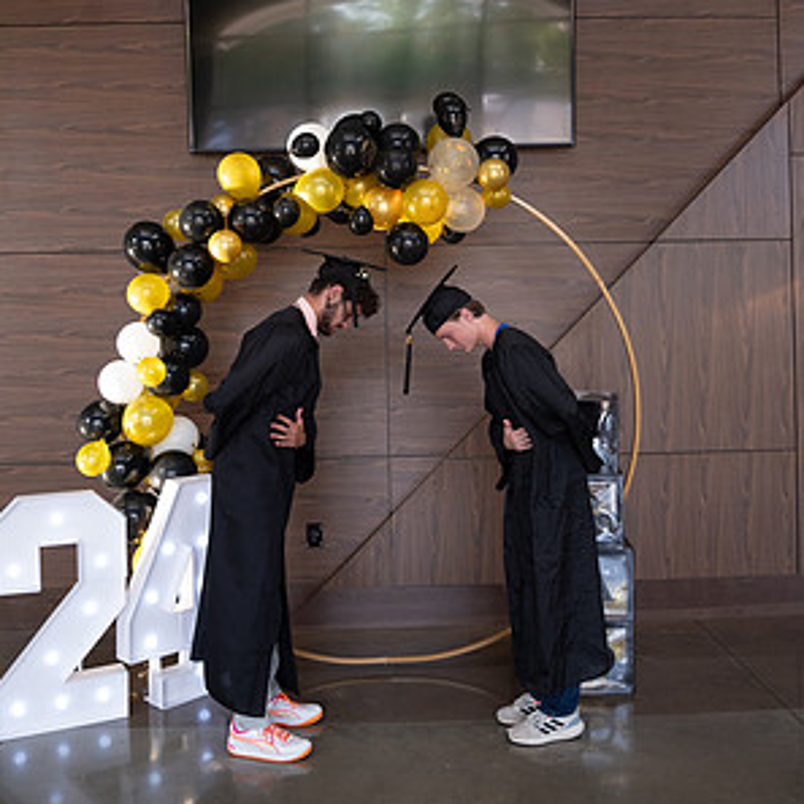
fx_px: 946
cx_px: 401
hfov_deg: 46.0
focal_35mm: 36
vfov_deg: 45.6
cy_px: 300
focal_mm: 28
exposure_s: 1/200
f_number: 4
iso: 2000
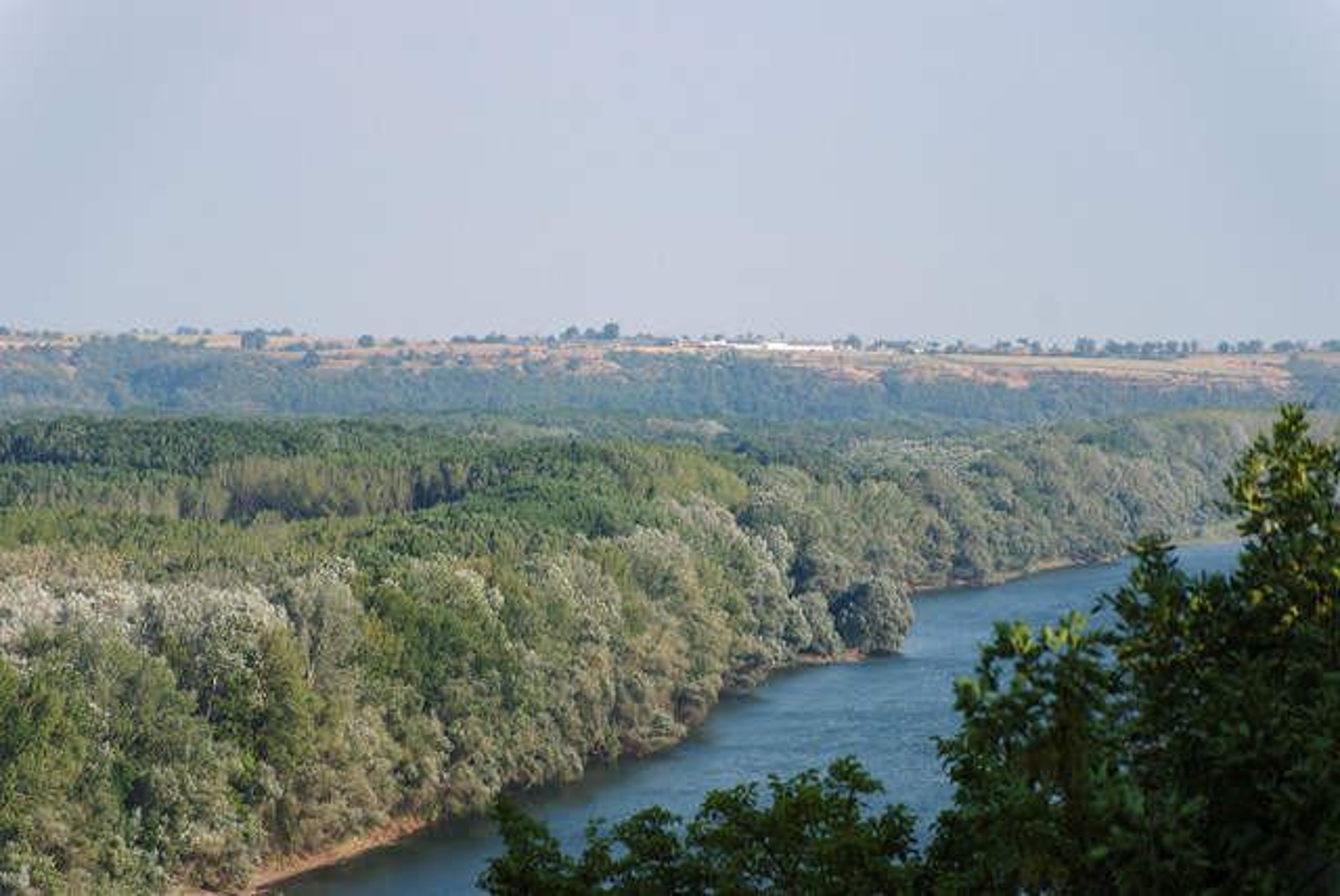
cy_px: 448
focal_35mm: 183
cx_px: 670
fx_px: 6818
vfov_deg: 7.5
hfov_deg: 11.2
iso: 100
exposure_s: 1/230
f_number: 5.6
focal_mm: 122
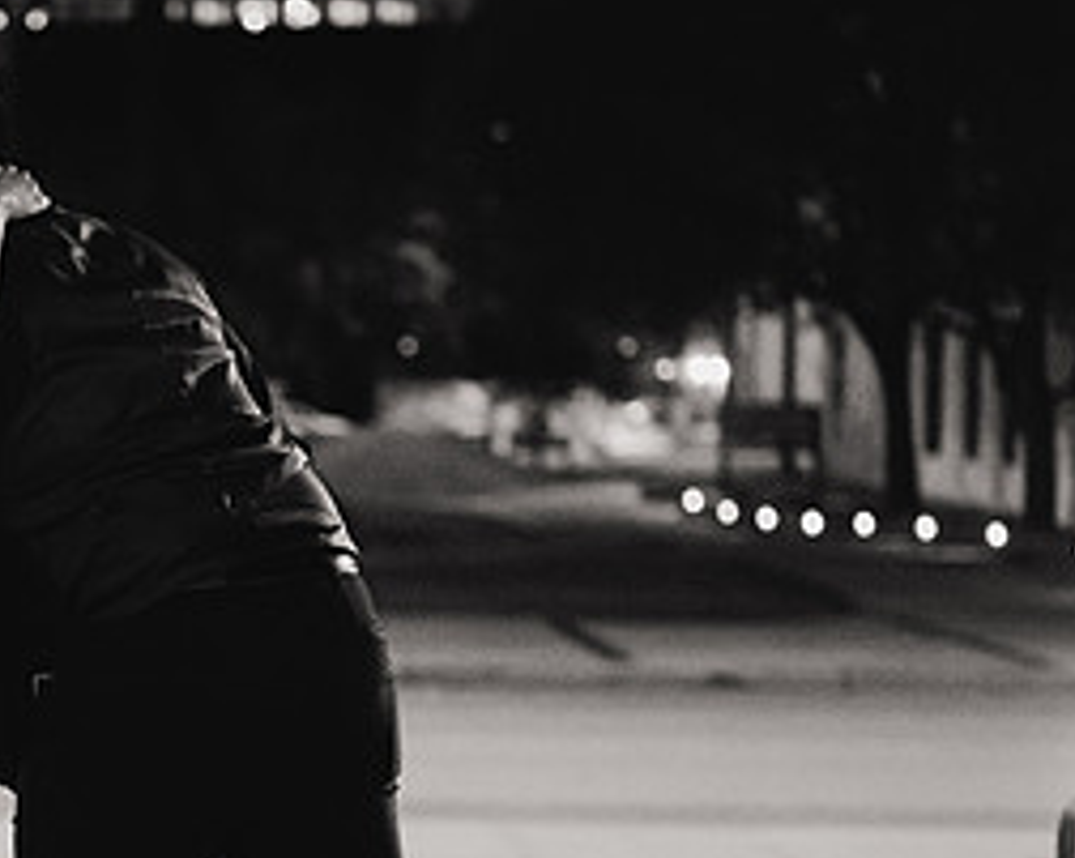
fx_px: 3432
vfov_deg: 14.2
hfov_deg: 17.5
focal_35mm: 108
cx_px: 64
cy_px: 653
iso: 5000
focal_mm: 50
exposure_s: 1/320
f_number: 2
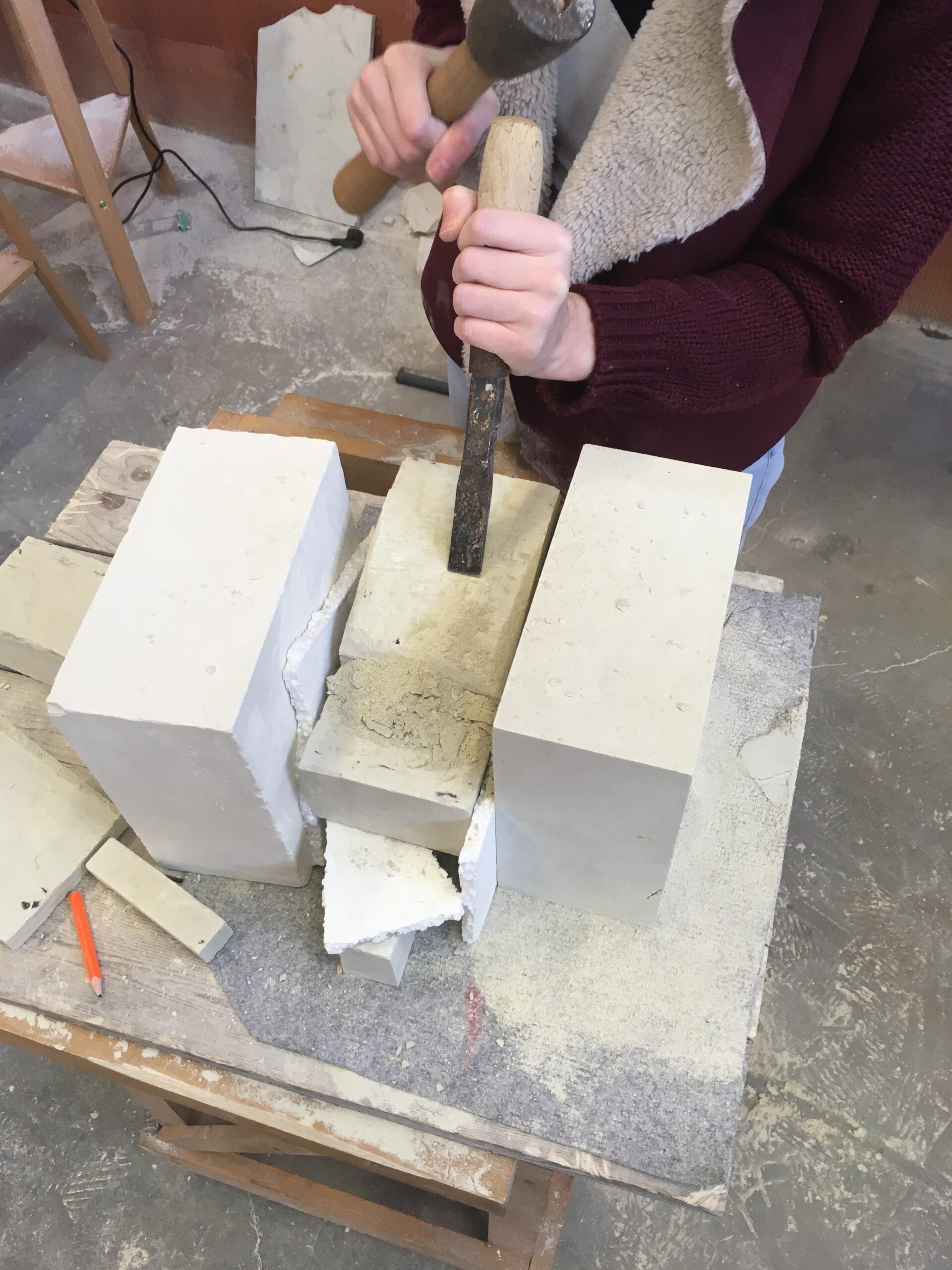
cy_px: 635
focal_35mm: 29
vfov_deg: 61.7
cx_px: 476
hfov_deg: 48.2
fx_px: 1063
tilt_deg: -55.0
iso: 32
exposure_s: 1/33
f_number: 2.2
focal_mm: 4.15
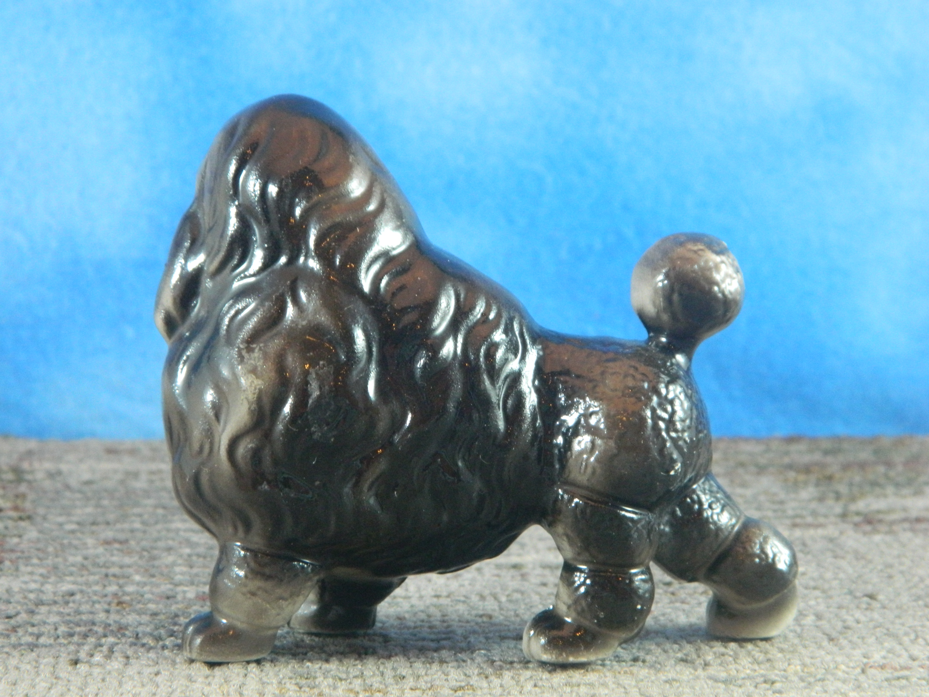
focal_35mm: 84
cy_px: 348
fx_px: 2254
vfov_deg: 17.6
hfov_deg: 23.3
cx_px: 464
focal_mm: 15.1
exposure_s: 1/13
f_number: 4.2
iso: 400
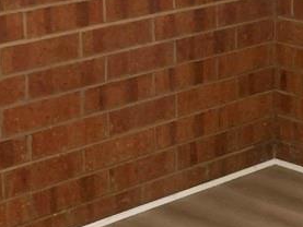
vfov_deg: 12.1
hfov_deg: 15.9
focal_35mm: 120
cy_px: -31
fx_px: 1051
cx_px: 348
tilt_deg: -10.5
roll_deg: -0.8
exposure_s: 1/30
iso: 320
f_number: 1.8
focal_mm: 4.25
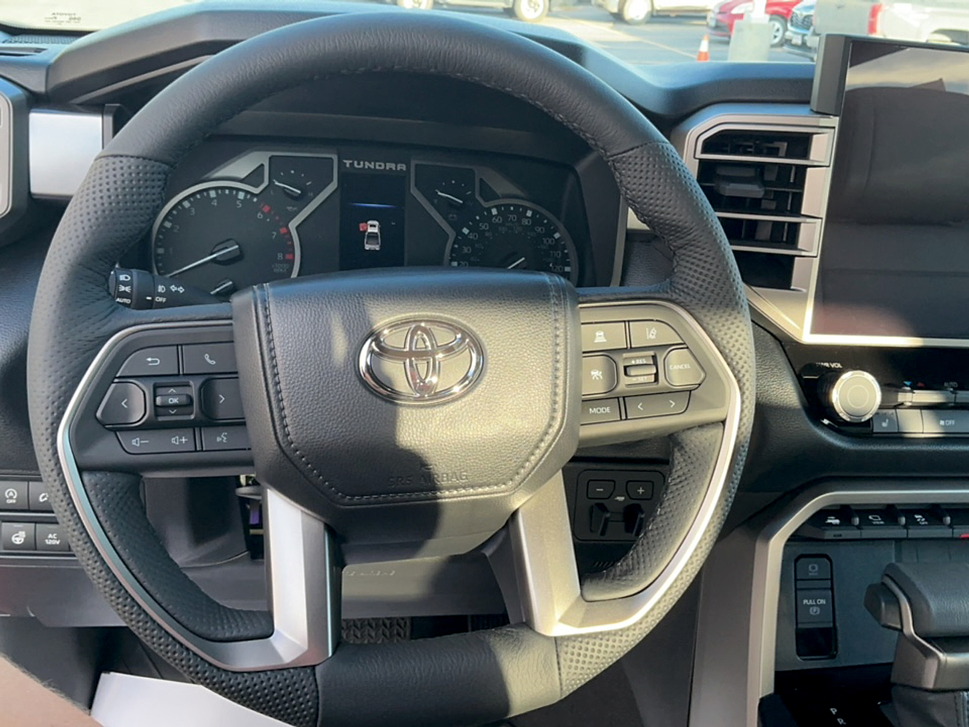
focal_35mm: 30
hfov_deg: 60.0
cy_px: 364
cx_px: 484
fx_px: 840
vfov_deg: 46.8
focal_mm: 3
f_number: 1.8
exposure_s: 1/120
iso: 50
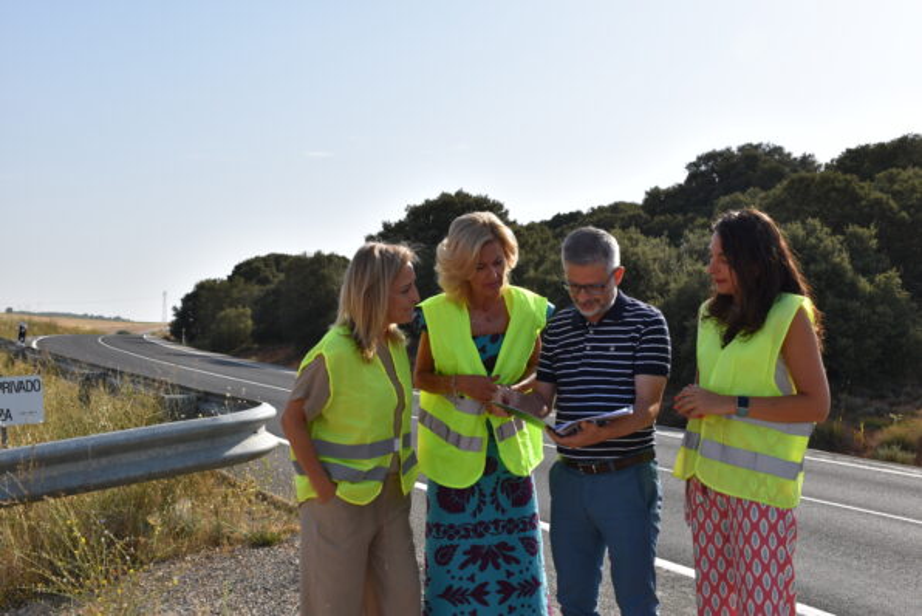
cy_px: 308
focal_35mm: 39
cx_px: 461
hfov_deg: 49.5
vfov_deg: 34.2
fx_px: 999
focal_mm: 26
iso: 200
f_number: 10
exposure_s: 1/400
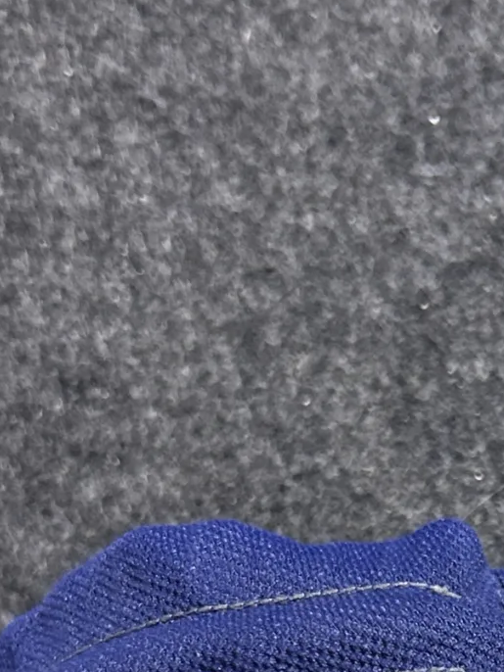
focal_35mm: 97
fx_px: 1882
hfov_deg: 14.8
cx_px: 595
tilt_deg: -66.7
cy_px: 804
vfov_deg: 19.1
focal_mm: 5.7
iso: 320
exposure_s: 1/50
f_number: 1.5
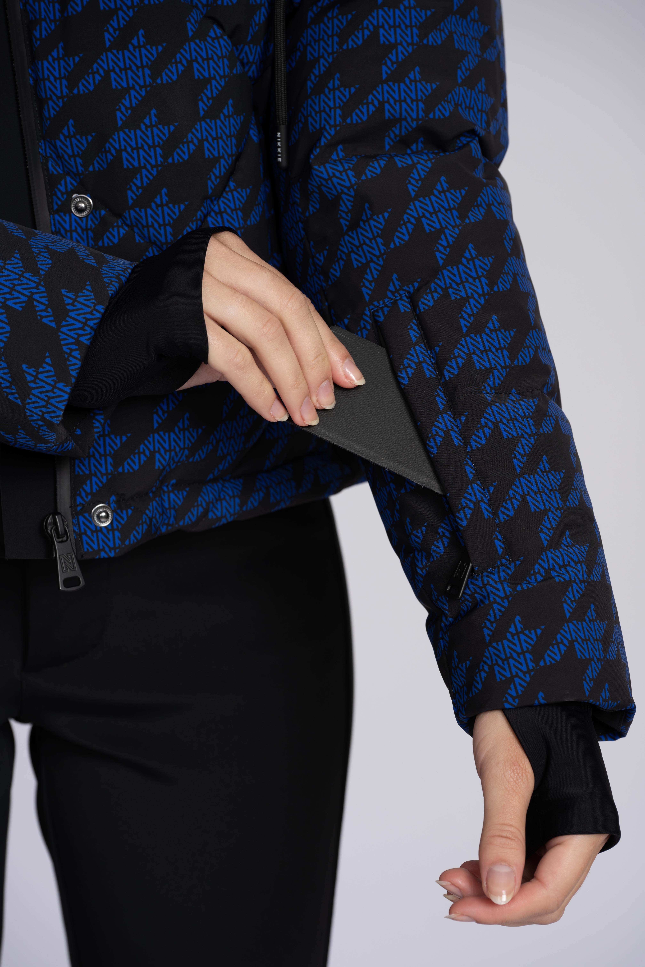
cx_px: 322
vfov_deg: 17.1
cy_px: 484
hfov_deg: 11.4
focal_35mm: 120
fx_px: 3225
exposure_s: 1/200
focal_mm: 120
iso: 125
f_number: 7.1
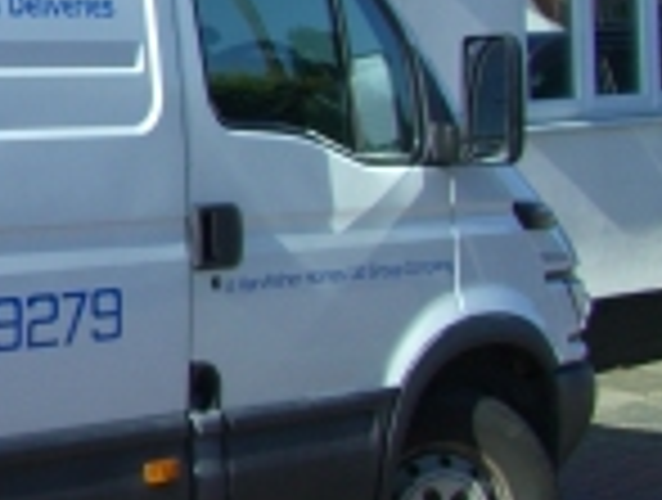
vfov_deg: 11.2
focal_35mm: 132
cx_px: -482
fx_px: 2531
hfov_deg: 13.5
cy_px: 54
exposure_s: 1/160
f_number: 5.6
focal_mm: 7.9
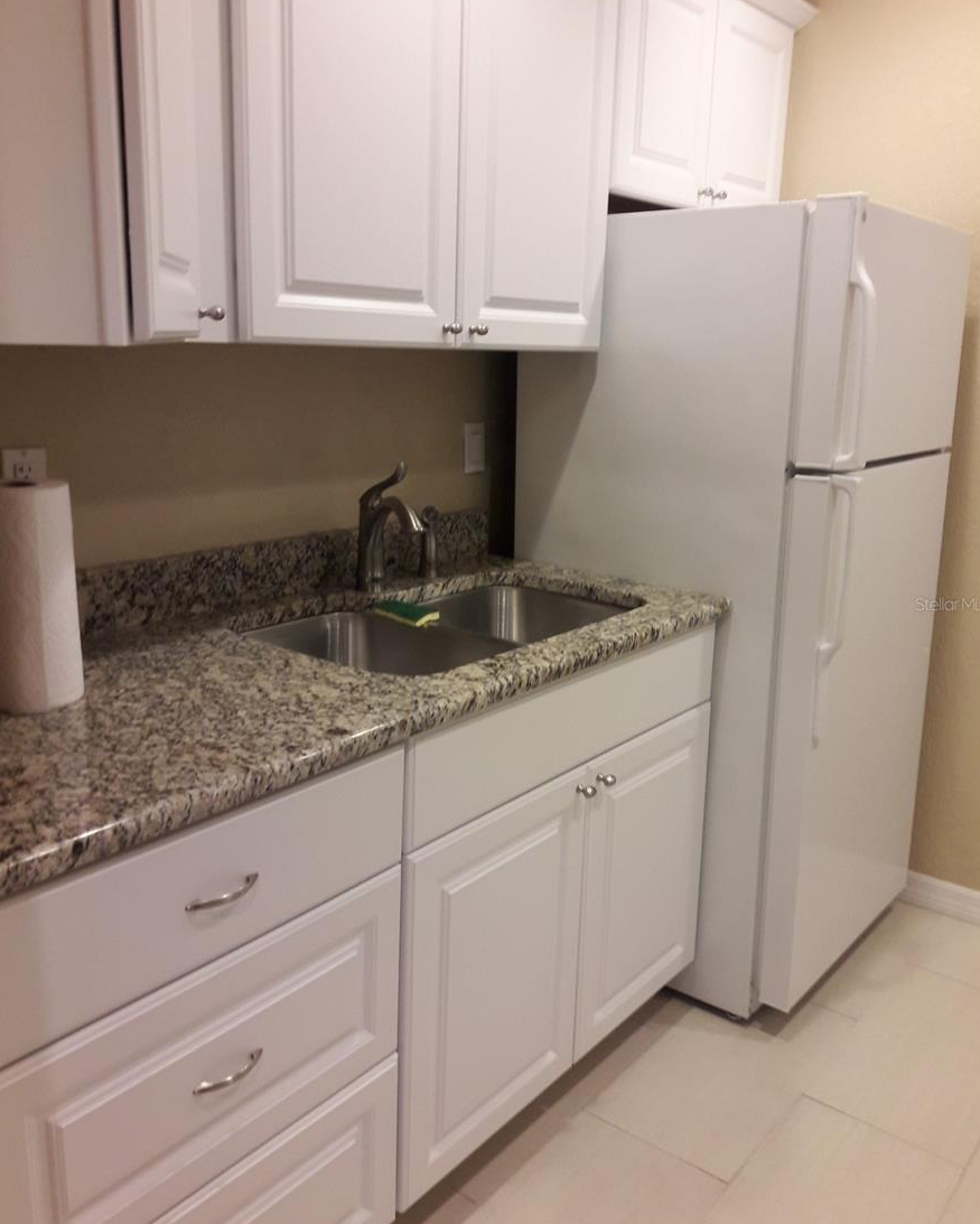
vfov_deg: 58.8
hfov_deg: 48.5
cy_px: 604
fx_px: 1087
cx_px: 491
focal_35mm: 30
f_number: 1.9
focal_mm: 3.7
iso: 64
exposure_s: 1/30
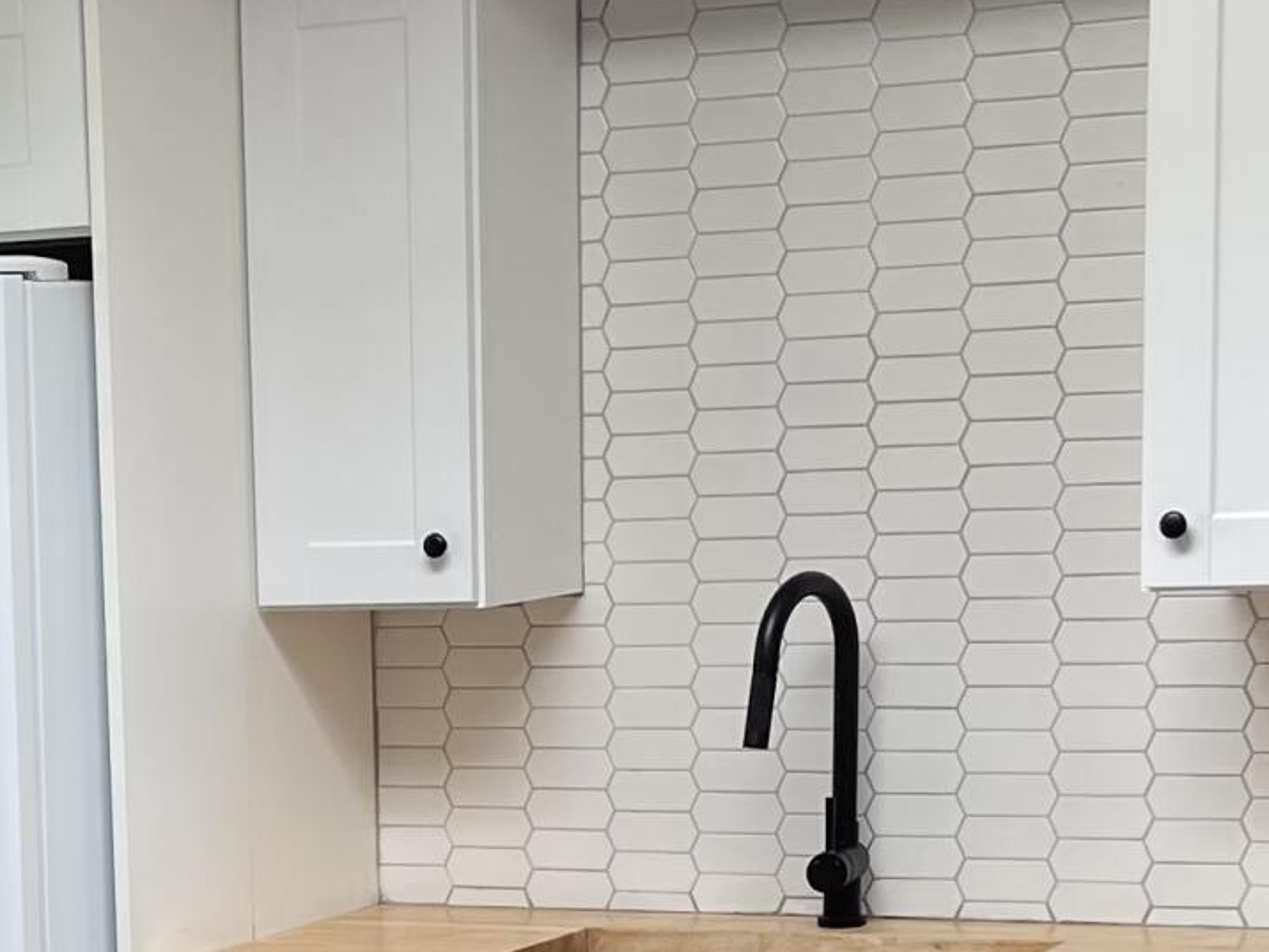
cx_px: 43
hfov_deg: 17.7
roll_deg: +2.7
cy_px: 1303
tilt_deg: -12.5
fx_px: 3996
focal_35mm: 109
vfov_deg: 13.0
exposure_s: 1/121
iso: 40
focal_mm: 5.1
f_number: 1.6
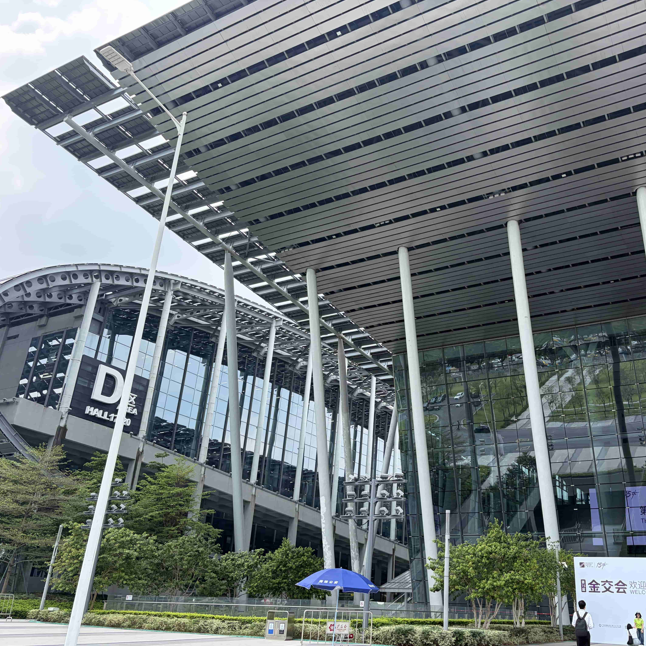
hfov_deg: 52.0
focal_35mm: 31
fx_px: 655
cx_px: 399
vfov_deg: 52.5
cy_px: 324
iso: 64
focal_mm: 5.96
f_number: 1.6
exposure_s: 1/1081
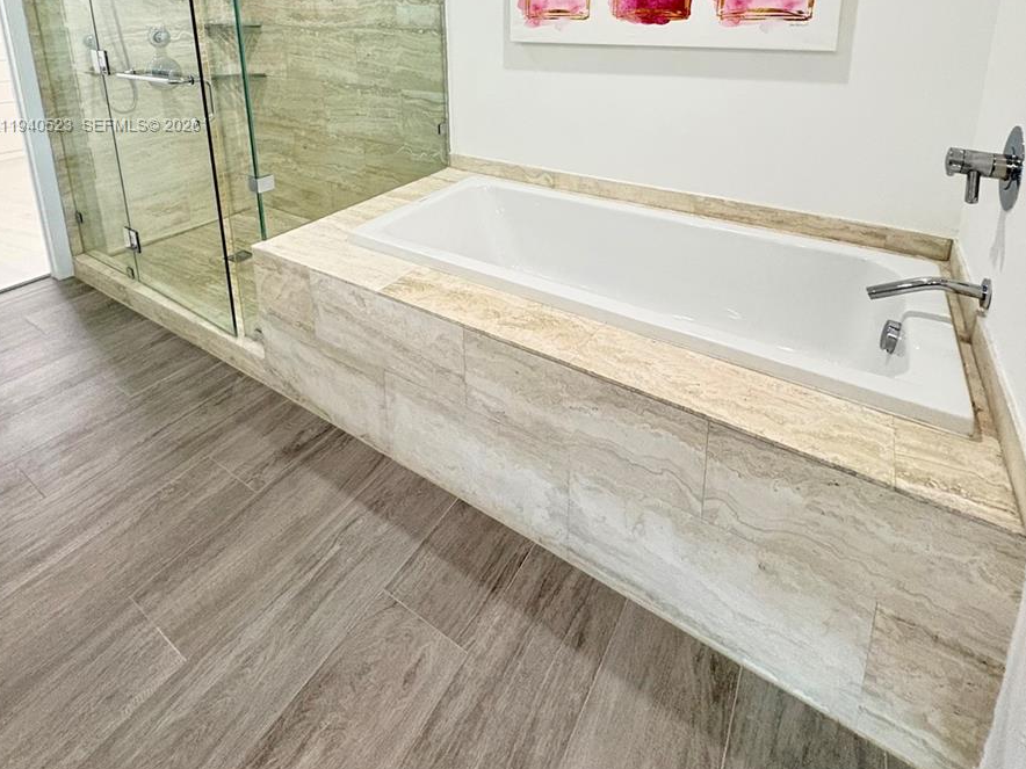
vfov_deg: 61.4
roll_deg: +0.7
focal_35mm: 19
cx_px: 507
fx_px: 563
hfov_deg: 84.7
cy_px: 126
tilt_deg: -11.2
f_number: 2.2
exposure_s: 1/60
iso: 800
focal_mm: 2.22
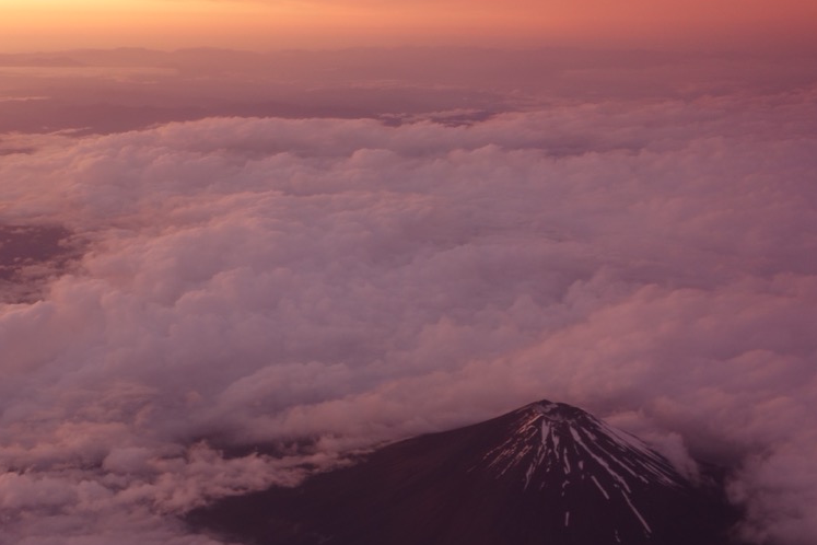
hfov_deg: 36.9
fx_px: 1203
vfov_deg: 25.5
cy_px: 297
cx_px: 235
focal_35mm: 53
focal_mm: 12.32
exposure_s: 1/50
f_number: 2.5
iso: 125
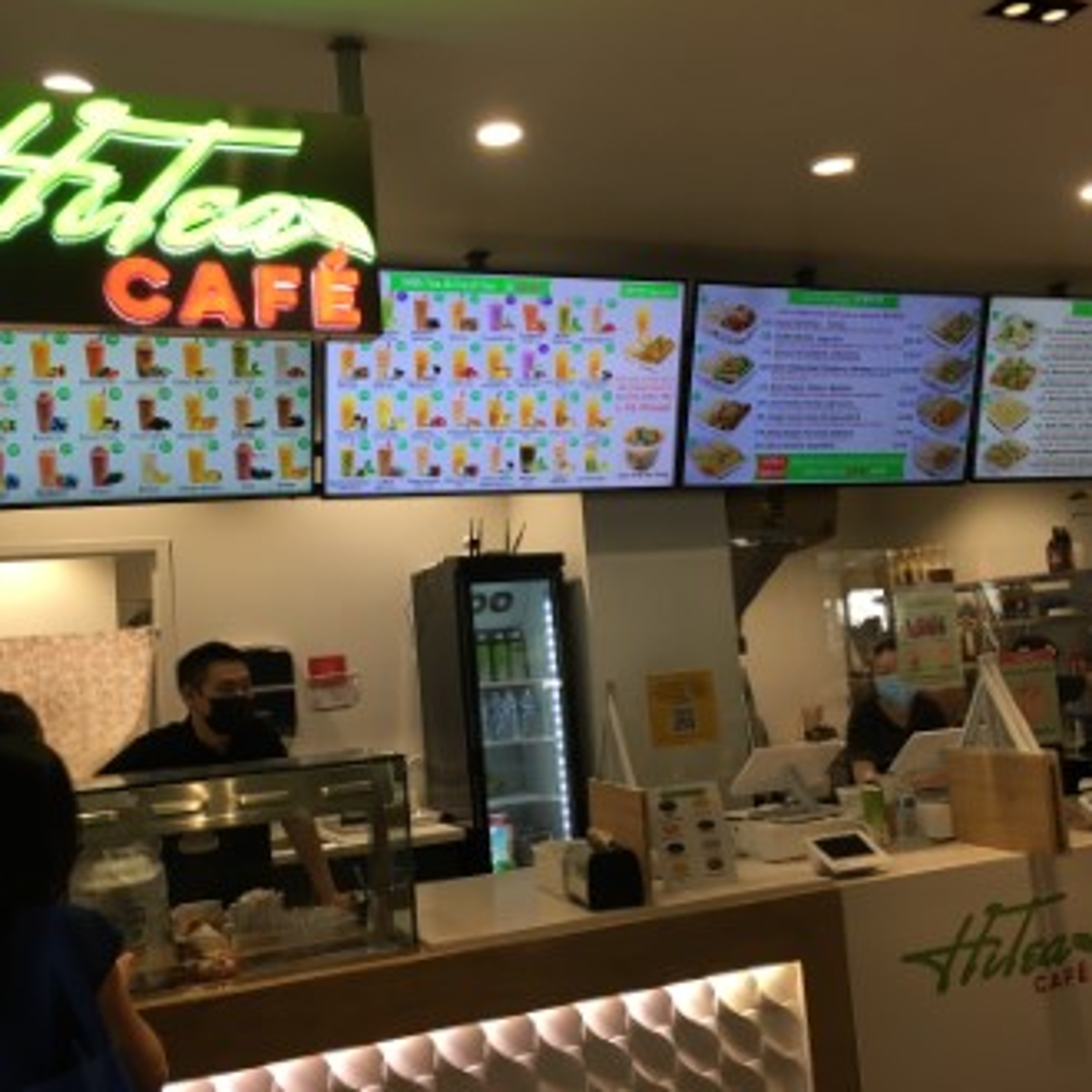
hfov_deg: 47.2
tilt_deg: +4.9
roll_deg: +3.1
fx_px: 1249
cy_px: 539
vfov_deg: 47.2
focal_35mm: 35
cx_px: 529
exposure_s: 1/30
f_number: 2.2
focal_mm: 4.15
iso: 25
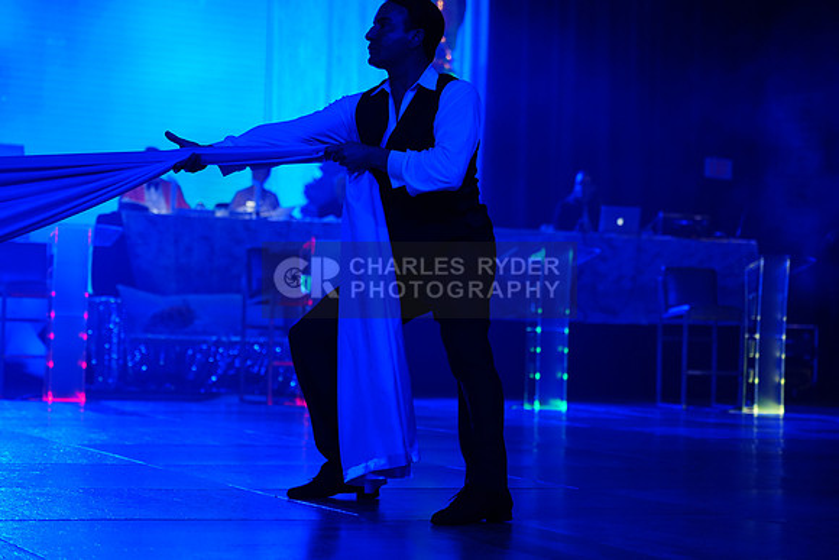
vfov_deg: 13.0
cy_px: 280
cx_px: 420
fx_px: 2448
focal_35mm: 105
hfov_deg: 19.5
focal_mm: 105
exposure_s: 1/320
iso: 2000
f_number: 4
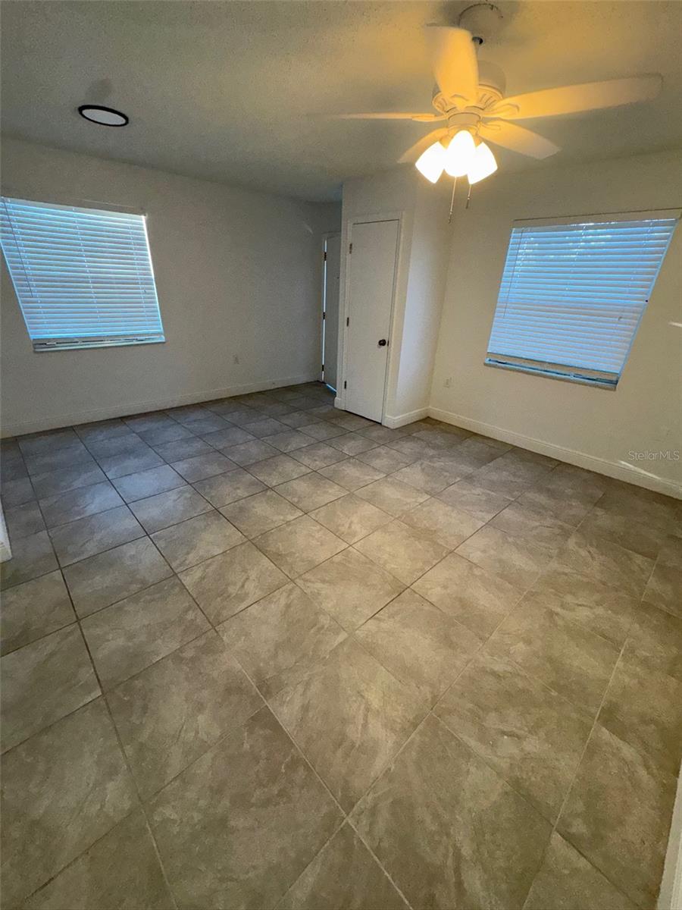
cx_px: 341
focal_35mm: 14
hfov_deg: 85.7
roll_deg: -2.1
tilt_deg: -25.7
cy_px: 455
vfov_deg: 102.1
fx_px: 368
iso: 200
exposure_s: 1/120
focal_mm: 2.22
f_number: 2.2
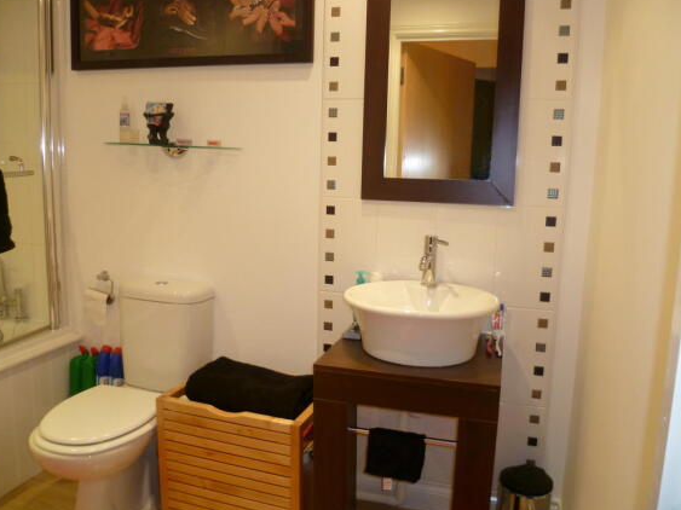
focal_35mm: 29
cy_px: 256
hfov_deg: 61.7
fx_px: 570
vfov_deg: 48.2
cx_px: 337
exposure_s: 1/30
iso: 200
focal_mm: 5
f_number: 2.8
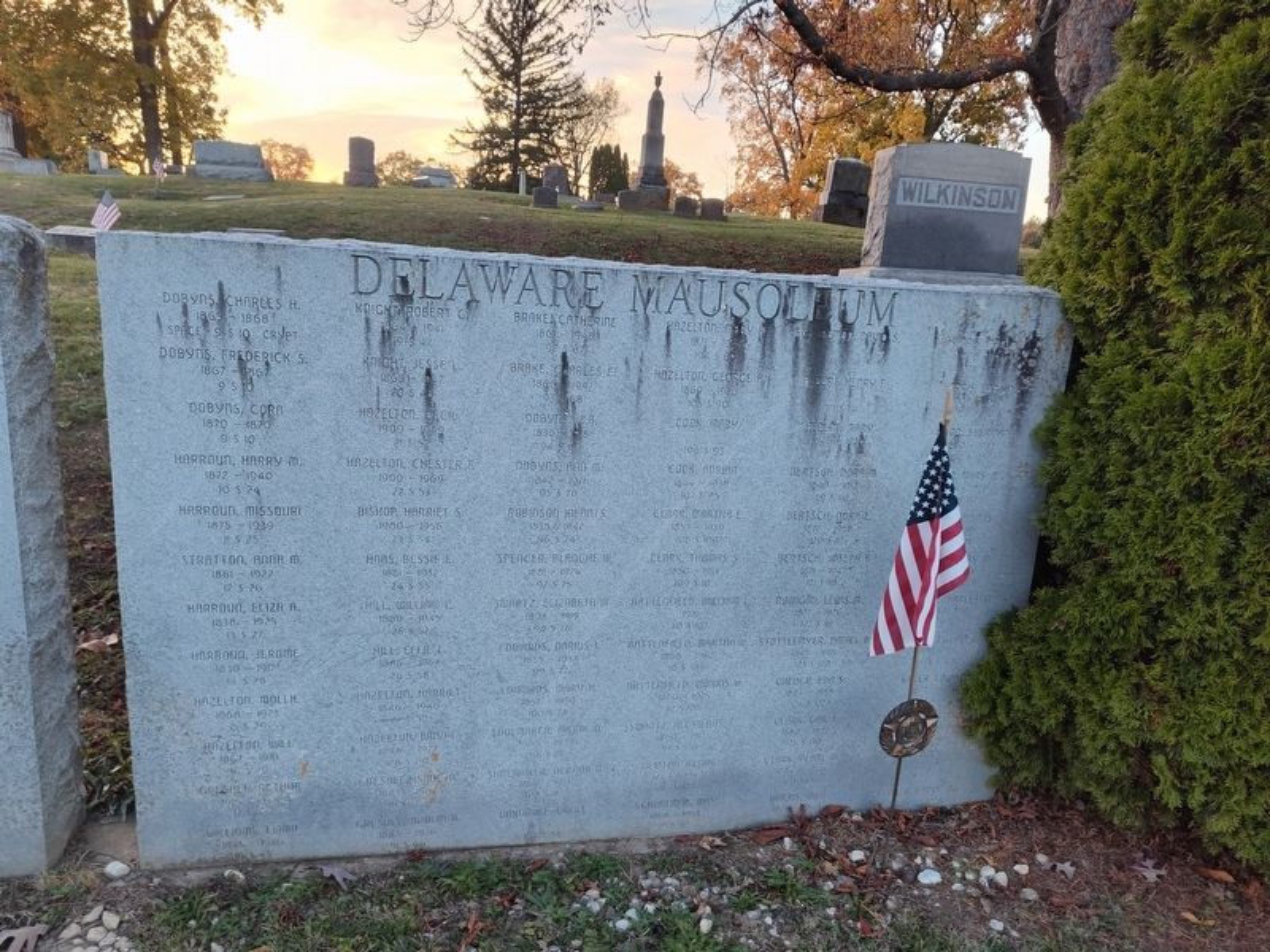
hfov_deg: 73.9
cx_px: 635
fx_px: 844
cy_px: 476
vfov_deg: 58.9
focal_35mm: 23
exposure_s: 1/120
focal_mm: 5.56
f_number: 1.8
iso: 272
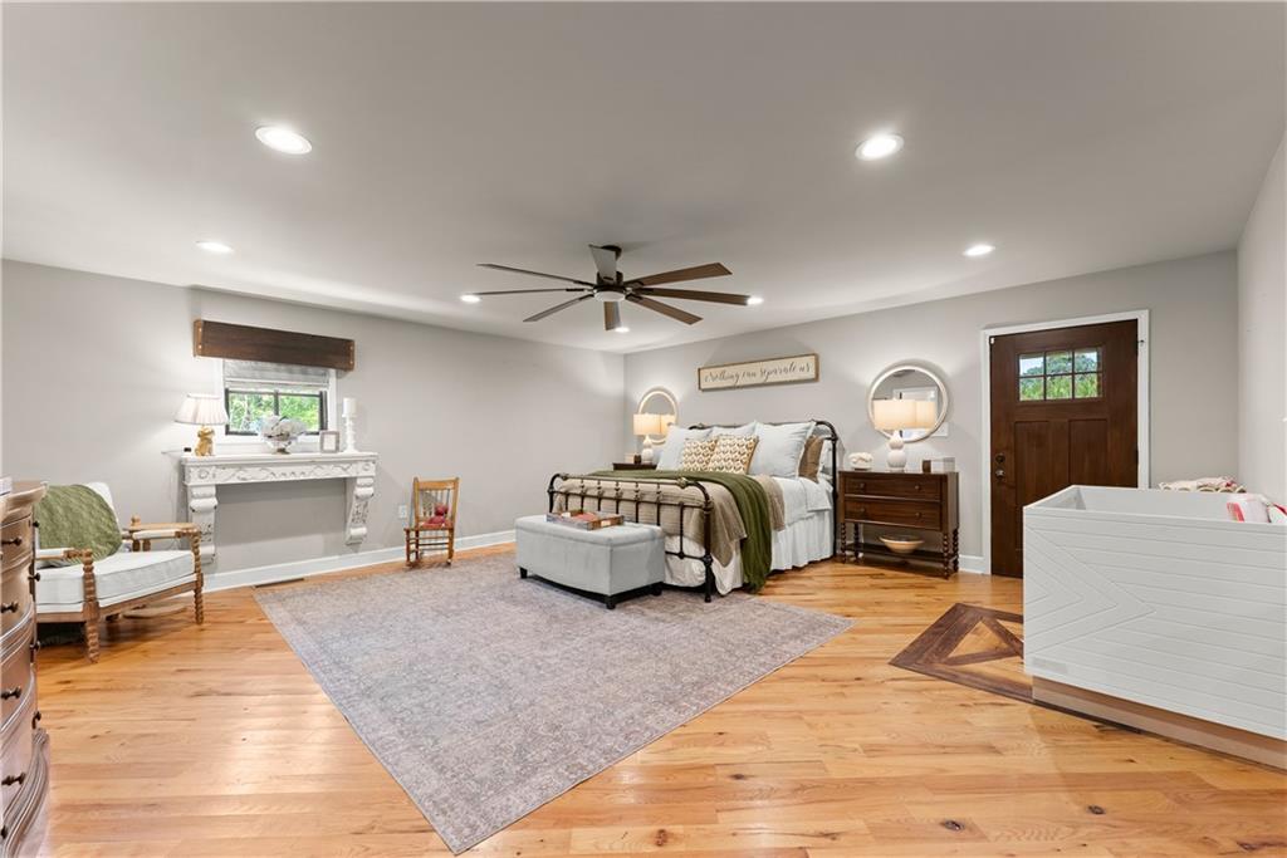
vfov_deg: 81.2
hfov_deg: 104.2
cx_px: 644
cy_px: 429
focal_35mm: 14
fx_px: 501
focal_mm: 14
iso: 800
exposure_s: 1/4
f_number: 7.1
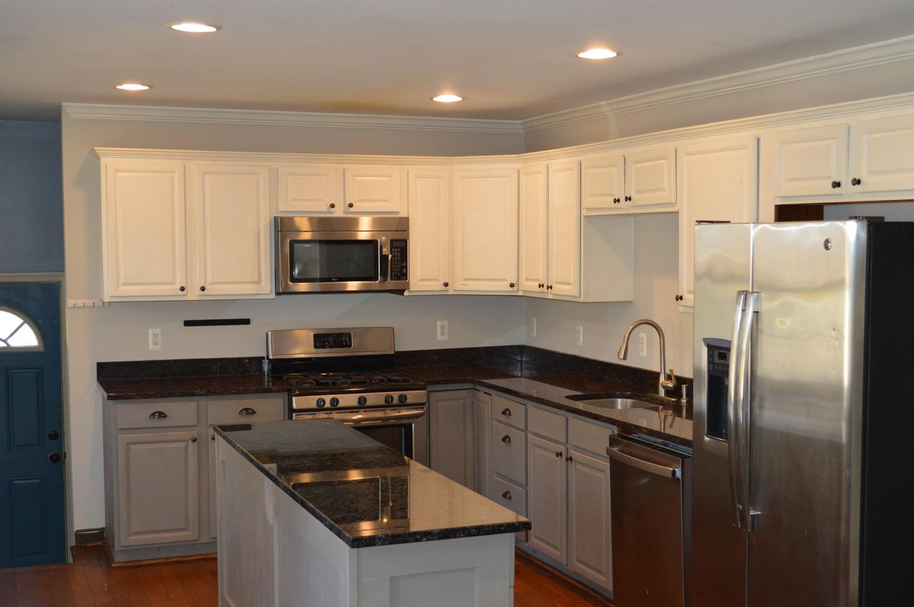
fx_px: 1141
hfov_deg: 43.6
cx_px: 481
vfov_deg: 29.8
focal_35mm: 45
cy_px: 334
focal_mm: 22
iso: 500
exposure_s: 1/60
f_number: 4
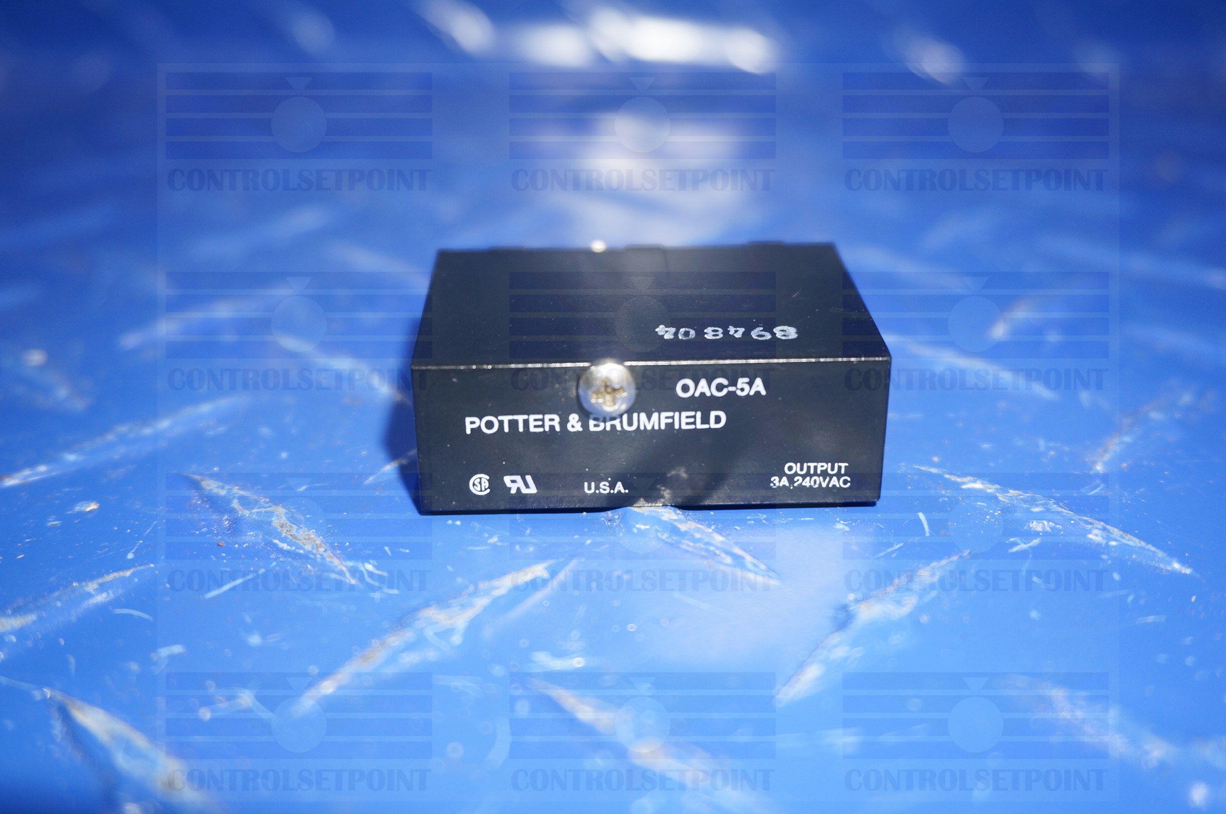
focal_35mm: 39
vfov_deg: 34.1
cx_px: 613
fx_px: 1326
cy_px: 407
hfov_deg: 49.6
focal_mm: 26
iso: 250
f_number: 4.5
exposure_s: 1/60
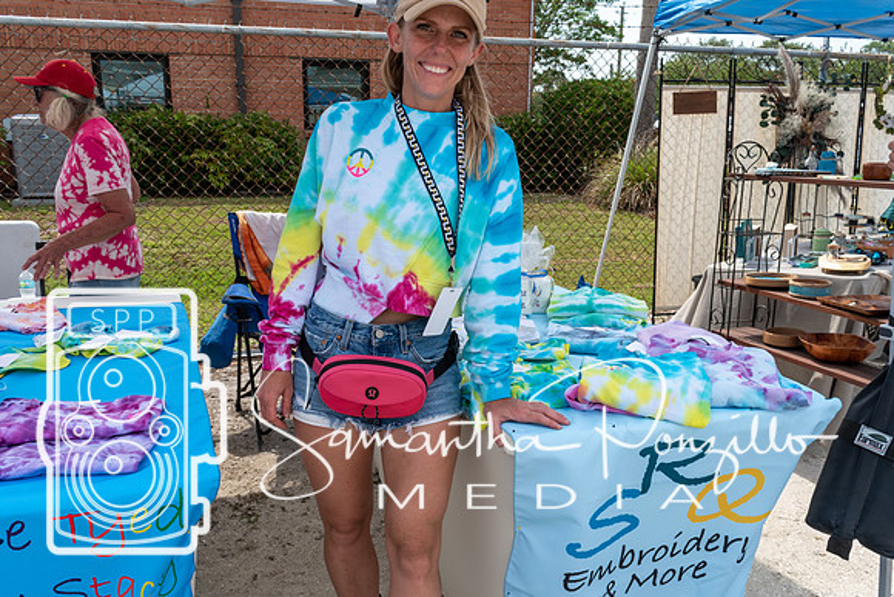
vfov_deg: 41.0
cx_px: 443
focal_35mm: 32
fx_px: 795
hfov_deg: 58.7
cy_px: 340
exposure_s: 1/400
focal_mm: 18
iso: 200
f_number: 10
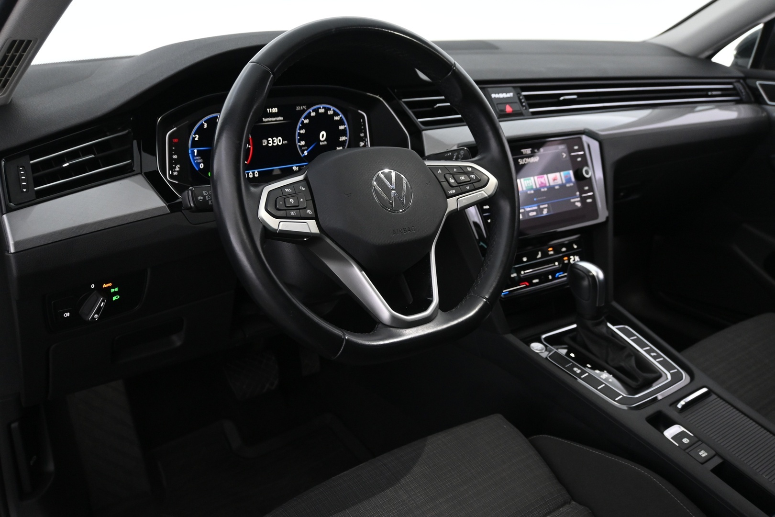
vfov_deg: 40.8
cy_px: 258
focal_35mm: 32
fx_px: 694
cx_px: 388
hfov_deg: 58.3
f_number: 4
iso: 1600
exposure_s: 1/30
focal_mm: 21.5
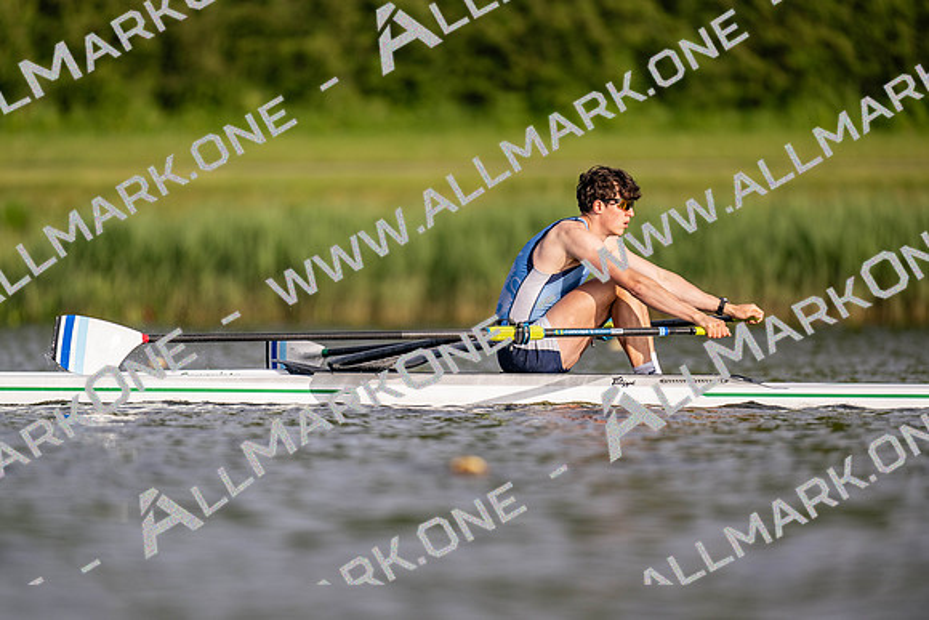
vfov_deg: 2.3
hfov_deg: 3.4
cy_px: 310
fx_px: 15486
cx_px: 464
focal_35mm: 600
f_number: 4
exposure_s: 1/2500
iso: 250
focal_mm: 600
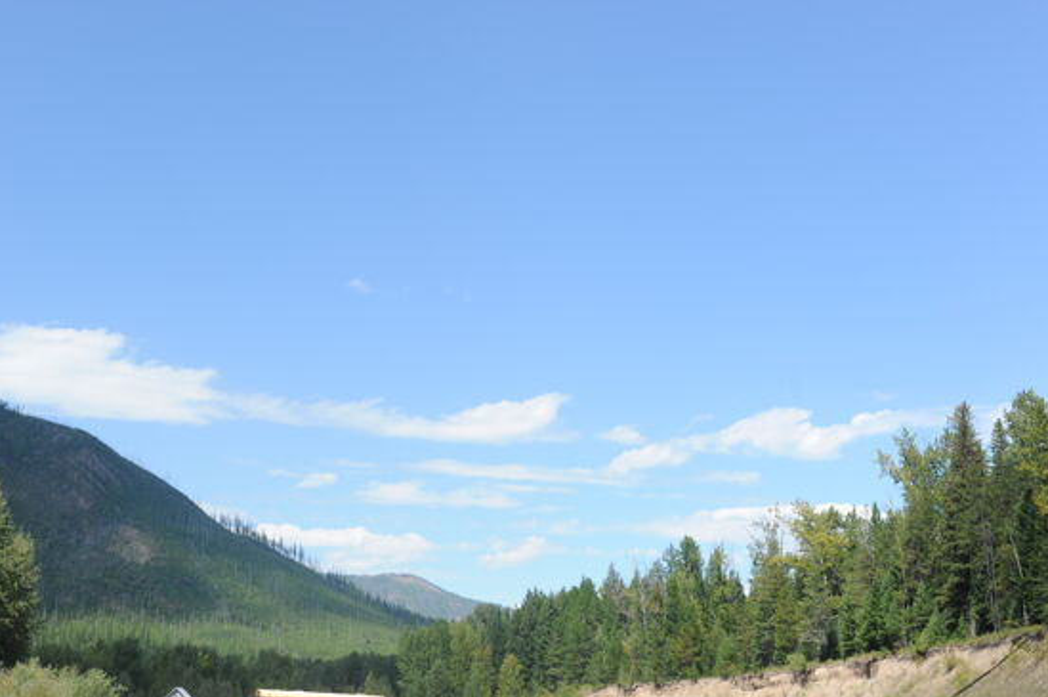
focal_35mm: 51
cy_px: 458
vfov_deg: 26.3
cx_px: 410
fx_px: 1483
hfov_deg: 38.7
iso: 200
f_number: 9
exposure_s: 1/320
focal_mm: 35
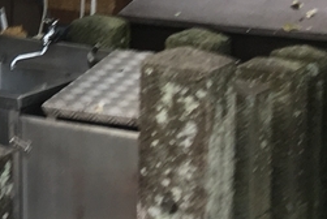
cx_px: -366
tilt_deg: -7.6
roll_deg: +0.7
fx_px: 1310
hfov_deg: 12.3
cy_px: -110
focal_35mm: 144
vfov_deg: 9.3
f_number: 2.2
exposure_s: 1/60
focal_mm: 4.15
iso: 25
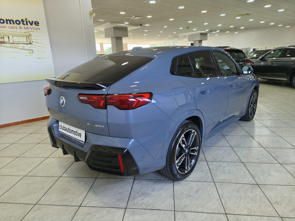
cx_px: 148
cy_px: 110
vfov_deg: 58.9
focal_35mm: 23
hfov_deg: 73.9
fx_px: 196
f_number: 1.7
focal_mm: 5.35
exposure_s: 1/50
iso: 400
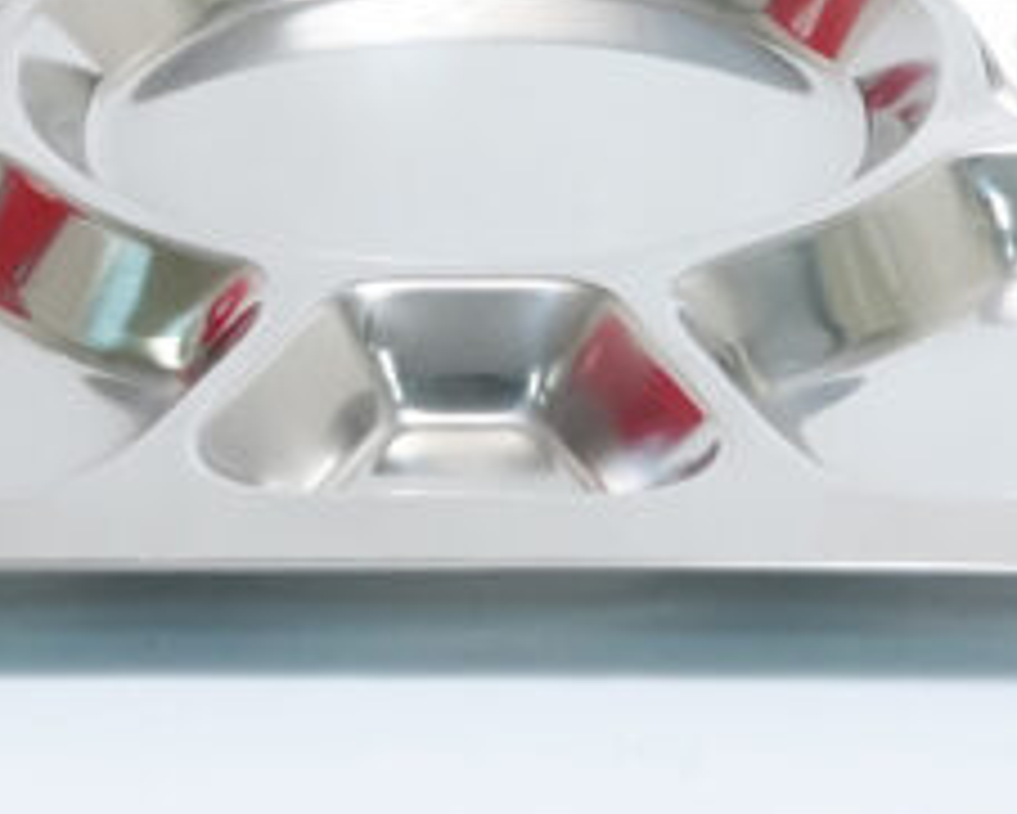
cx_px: 382
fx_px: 4457
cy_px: -52
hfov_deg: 13.0
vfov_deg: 10.3
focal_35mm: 148
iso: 3200
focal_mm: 34
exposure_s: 1/125
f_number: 10
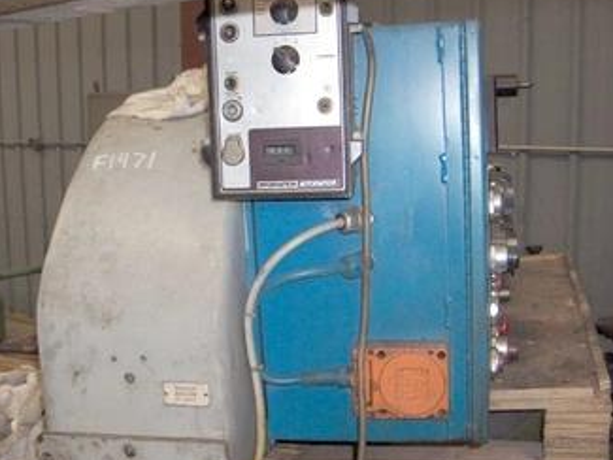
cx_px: 267
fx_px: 850
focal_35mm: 48
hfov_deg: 39.6
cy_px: 255
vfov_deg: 30.3
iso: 100
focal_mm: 8
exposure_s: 1/60
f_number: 2.8
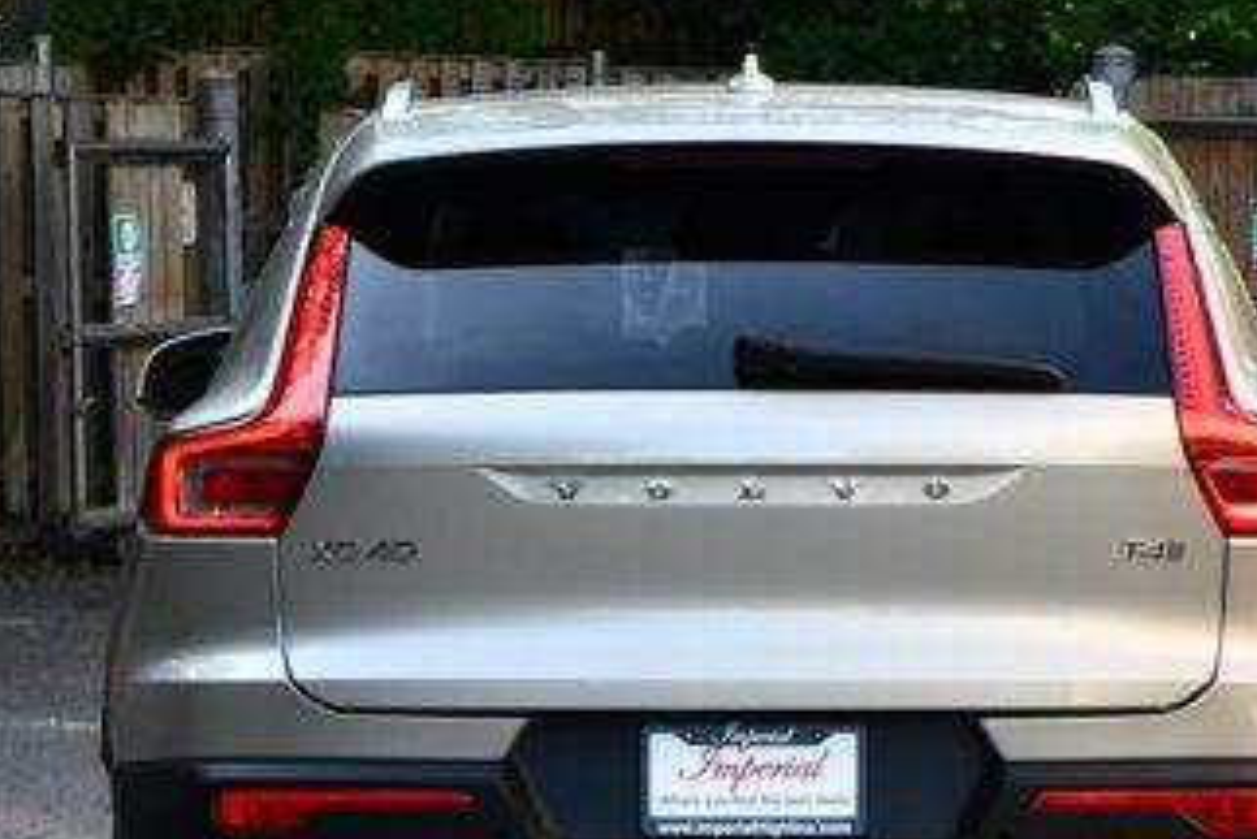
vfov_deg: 6.6
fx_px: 7301
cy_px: 498
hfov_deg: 9.8
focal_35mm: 209
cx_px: 734
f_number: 5.6
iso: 400
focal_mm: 70
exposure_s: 1/250
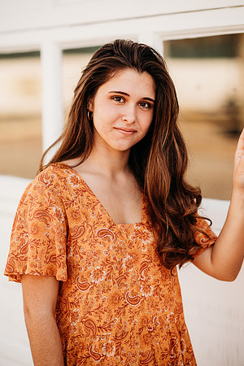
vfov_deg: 23.9
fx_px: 864
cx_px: 122
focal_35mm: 85
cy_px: 183
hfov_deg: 16.1
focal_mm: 85
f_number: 2
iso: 160
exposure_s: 1/1000
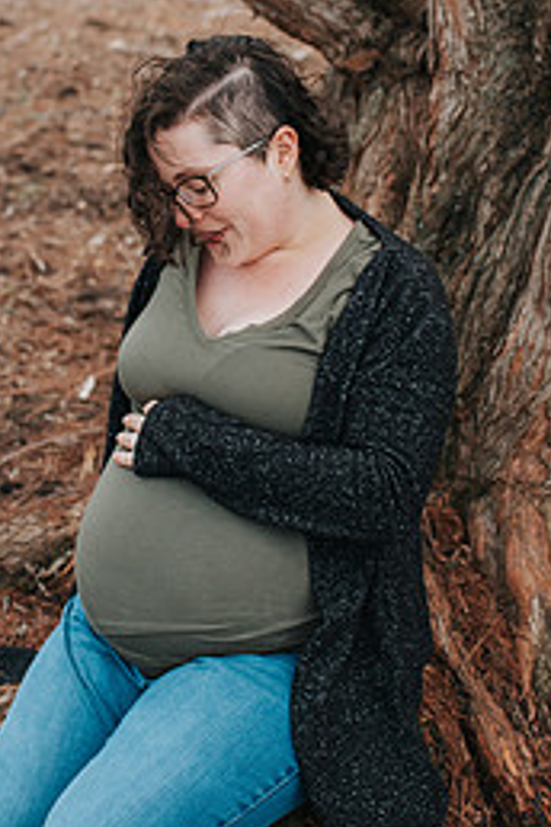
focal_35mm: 61
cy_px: 285
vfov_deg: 32.6
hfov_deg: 22.3
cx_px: 247
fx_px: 1400
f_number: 3.2
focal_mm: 35
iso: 560
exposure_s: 1/800
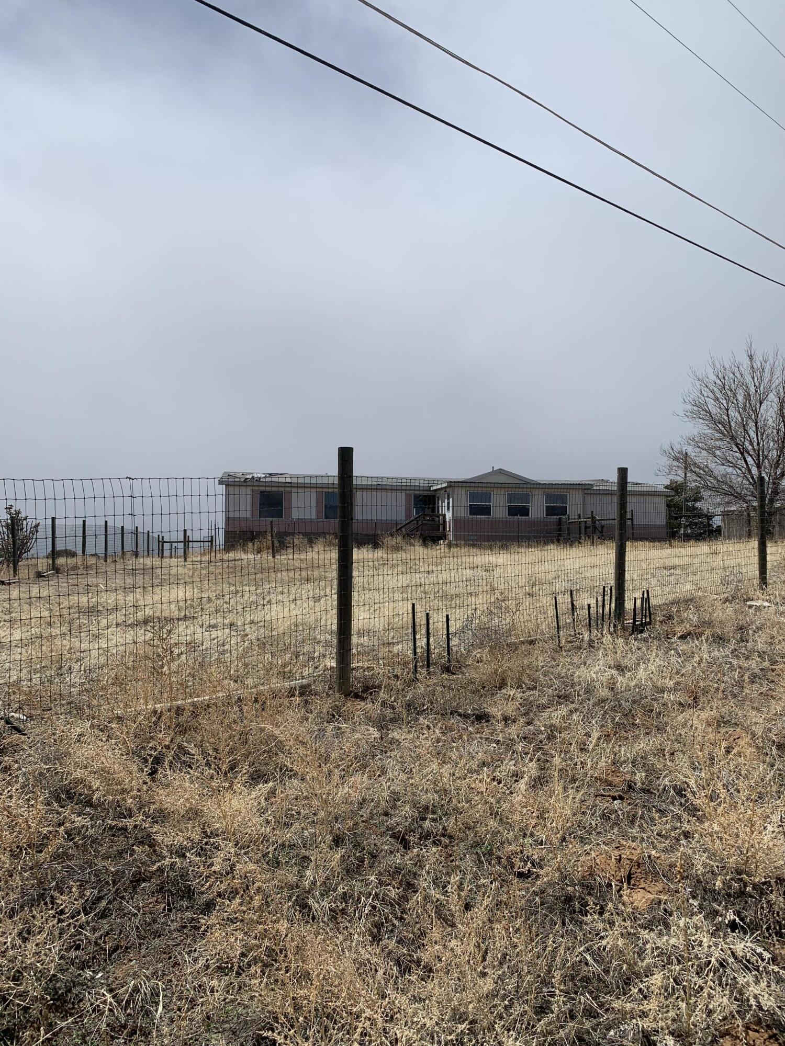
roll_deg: +2.6
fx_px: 786
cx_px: 392
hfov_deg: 53.1
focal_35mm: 26
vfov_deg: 67.3
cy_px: 523
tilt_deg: +4.1
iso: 25
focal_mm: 4.25
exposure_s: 1/6061
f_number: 1.8
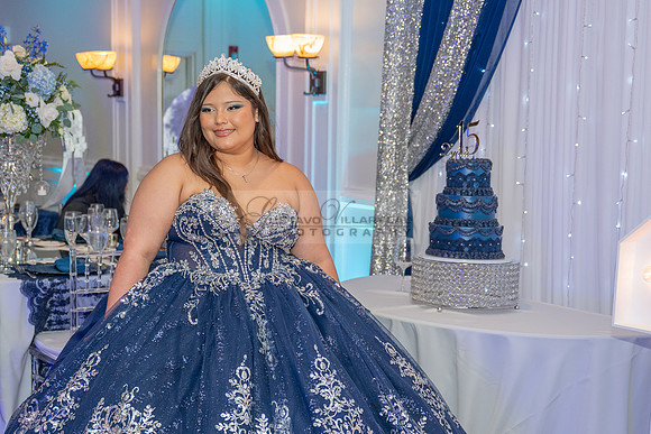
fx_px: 1049
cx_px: 313
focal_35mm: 58
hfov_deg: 34.5
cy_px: 274
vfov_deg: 23.3
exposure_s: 1/200
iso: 1000
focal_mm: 37
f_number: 2.8
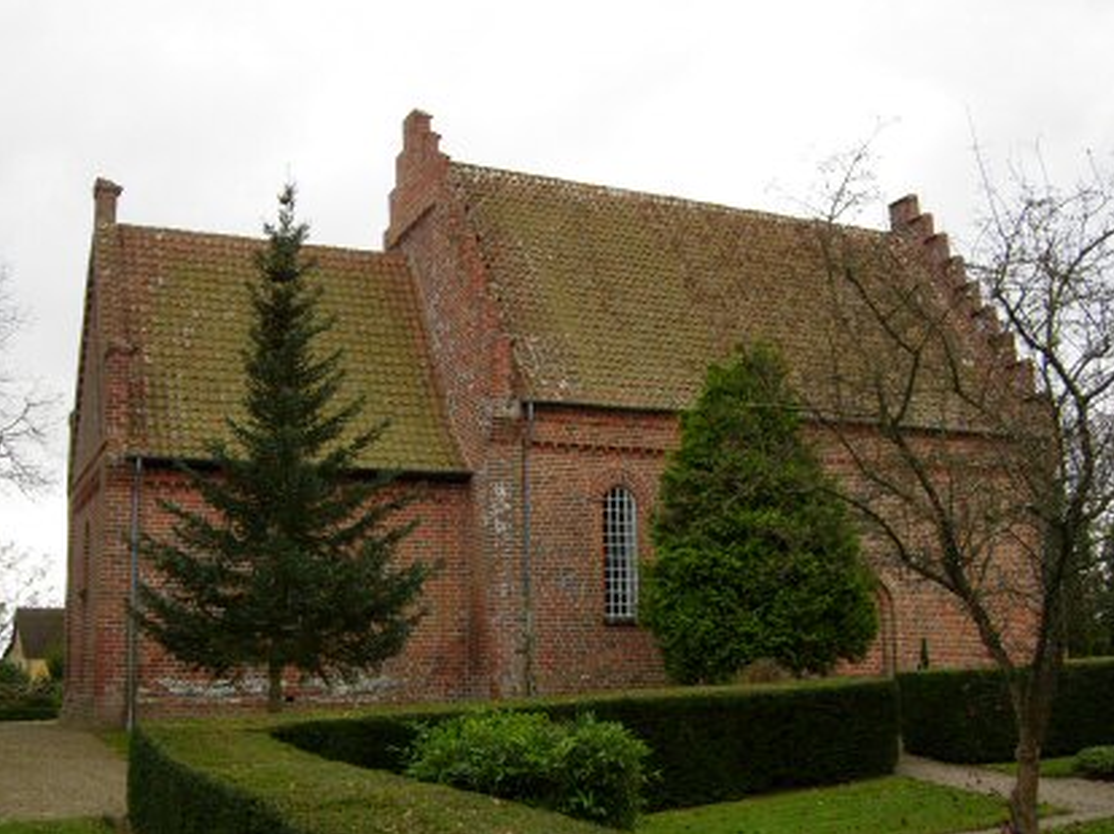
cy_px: 416
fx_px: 1190
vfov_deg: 38.6
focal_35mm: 37
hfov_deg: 50.2
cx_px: 548
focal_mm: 7.5
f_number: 3.4
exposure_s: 1/136
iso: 50
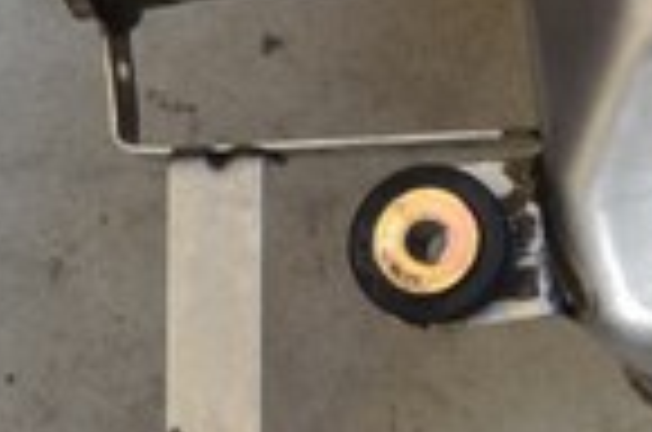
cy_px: -52
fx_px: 4193
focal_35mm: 232
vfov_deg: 5.9
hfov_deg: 8.2
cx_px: 1511
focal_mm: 28
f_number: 4.5
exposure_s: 1/30
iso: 400
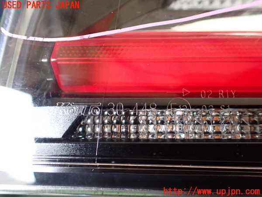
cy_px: 98
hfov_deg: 60.0
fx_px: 227
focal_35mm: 30
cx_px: 131
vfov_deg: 46.8
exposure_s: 1/125
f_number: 2.3
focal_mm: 5.4
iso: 500
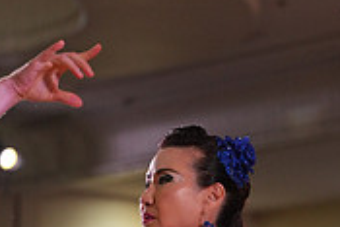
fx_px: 3289
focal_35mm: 348
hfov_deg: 5.9
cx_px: 118
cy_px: 504
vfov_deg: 3.9
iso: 1000
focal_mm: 105
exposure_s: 1/400
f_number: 4
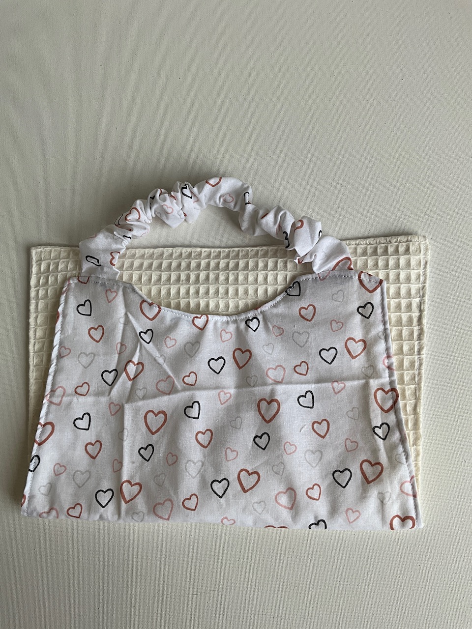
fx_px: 527
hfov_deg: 48.2
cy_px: 314
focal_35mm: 29
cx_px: 236
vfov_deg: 61.7
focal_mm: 3
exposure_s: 1/367
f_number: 1.8
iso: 25
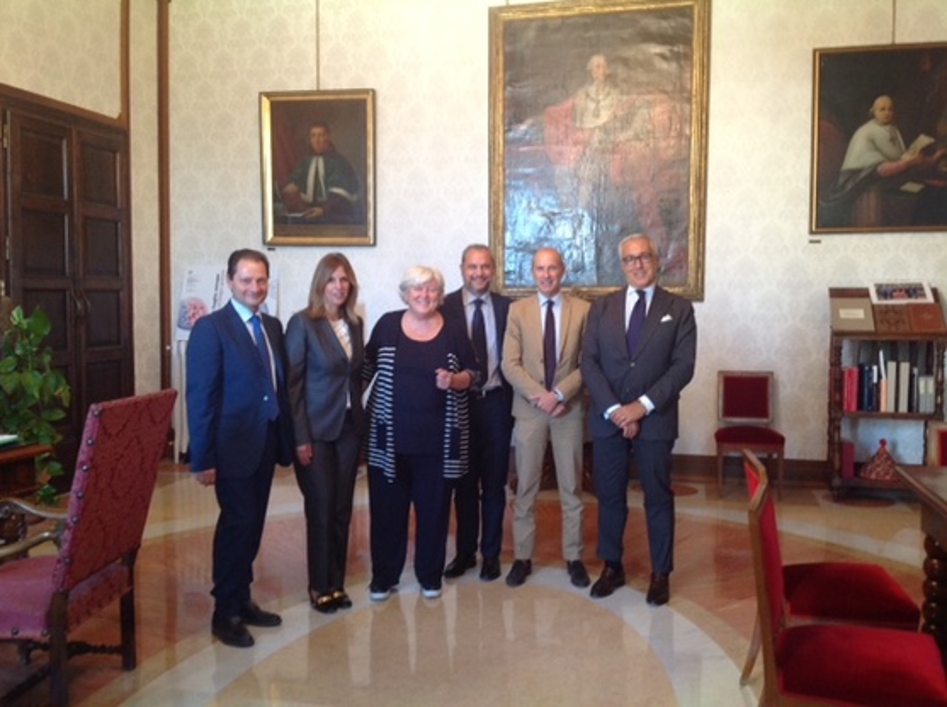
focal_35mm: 35
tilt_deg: -3.7
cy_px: 354
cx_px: 474
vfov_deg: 40.6
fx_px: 956
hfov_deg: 52.7
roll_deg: -0.8
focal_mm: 4.28
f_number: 2.4
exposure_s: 1/15
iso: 125
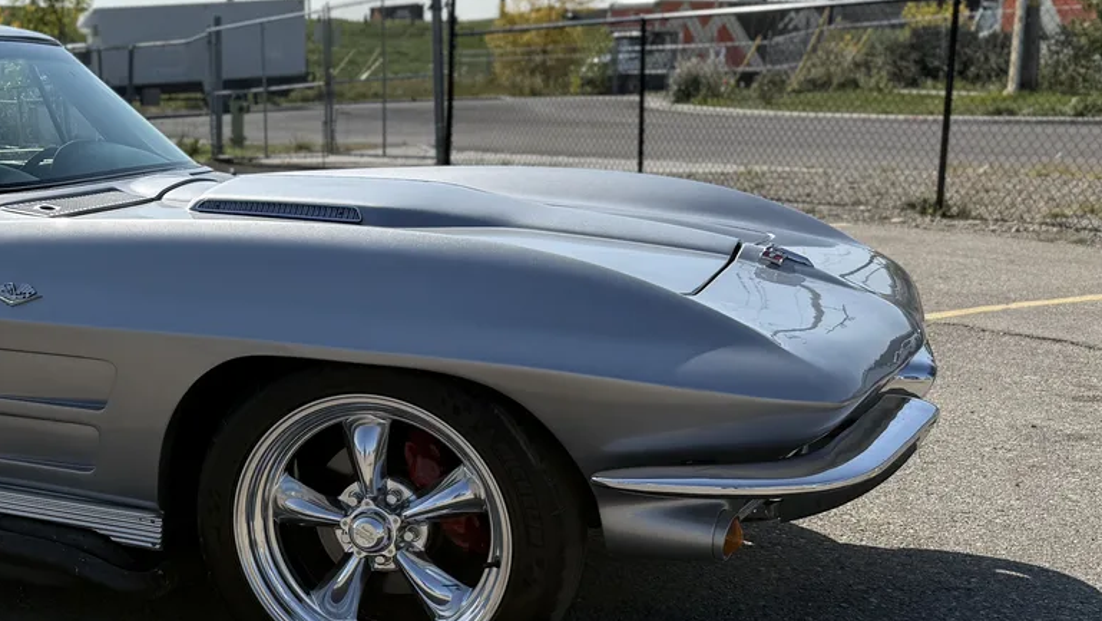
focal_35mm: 51
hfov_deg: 37.5
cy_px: 458
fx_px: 1491
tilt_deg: -13.6
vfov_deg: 23.3
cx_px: 82
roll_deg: +2.8
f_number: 1.78
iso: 100
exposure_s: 1/6173
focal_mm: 6.76
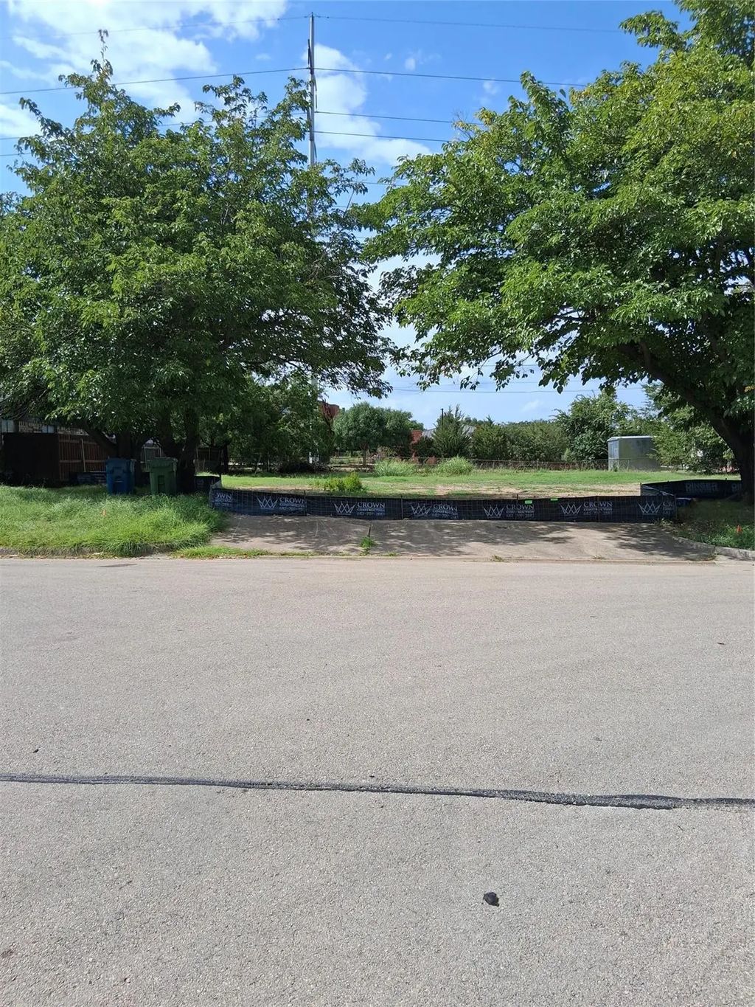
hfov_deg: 53.1
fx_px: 756
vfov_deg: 67.3
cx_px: 378
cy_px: 504
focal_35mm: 26
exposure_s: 1/644
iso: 25
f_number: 1.8
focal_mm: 3.98
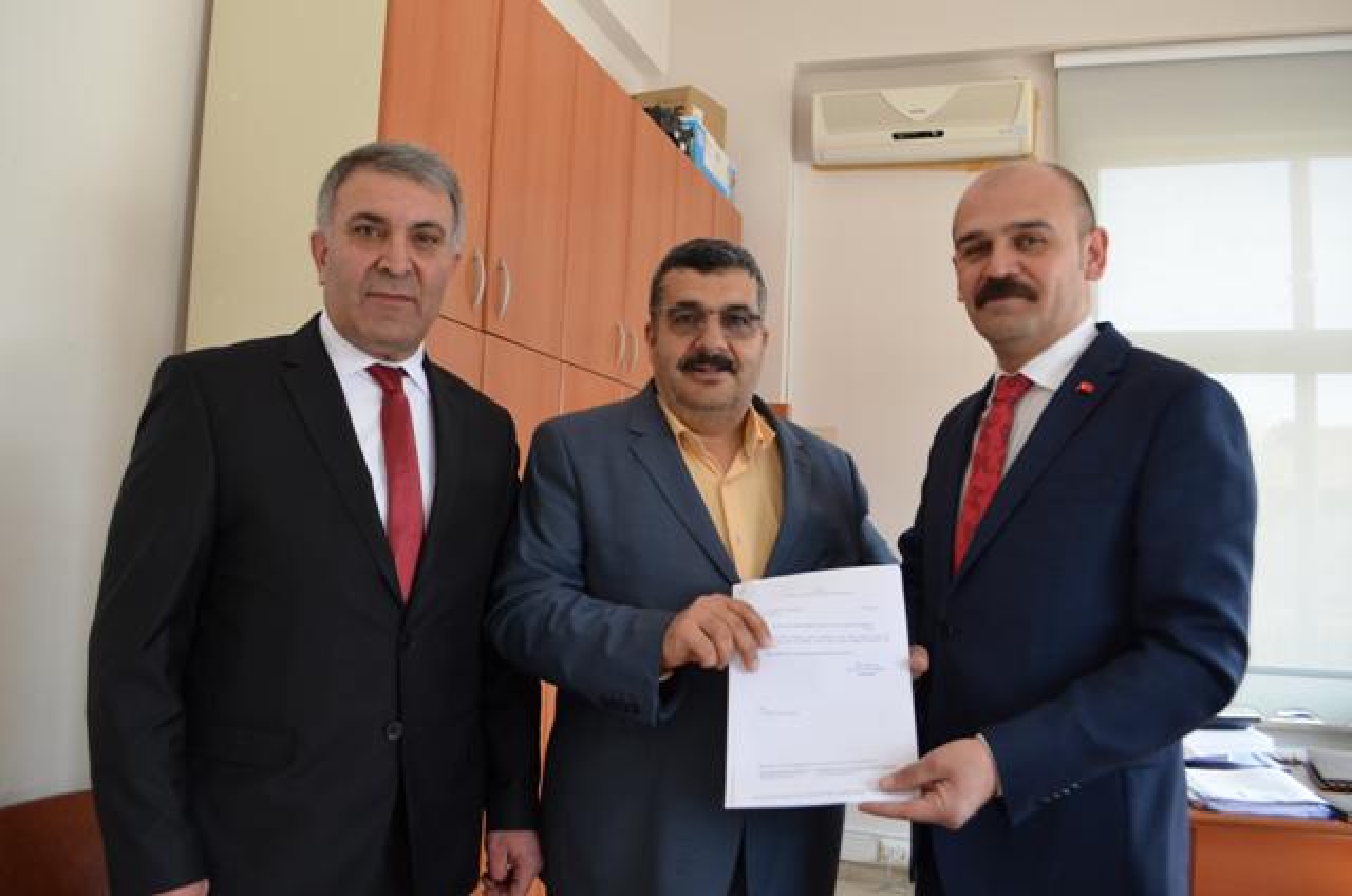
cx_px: 676
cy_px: 448
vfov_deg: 43.4
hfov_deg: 62.0
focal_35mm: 30
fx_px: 1124
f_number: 4.8
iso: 400
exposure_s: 1/90
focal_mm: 20
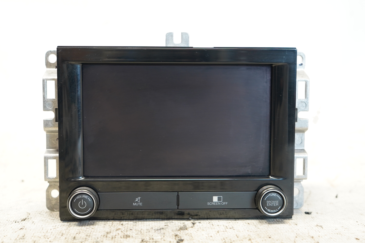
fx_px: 496
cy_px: 122
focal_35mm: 49
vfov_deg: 27.5
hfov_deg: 40.4
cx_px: 182
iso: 1000
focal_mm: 33
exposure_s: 1/60
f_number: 4
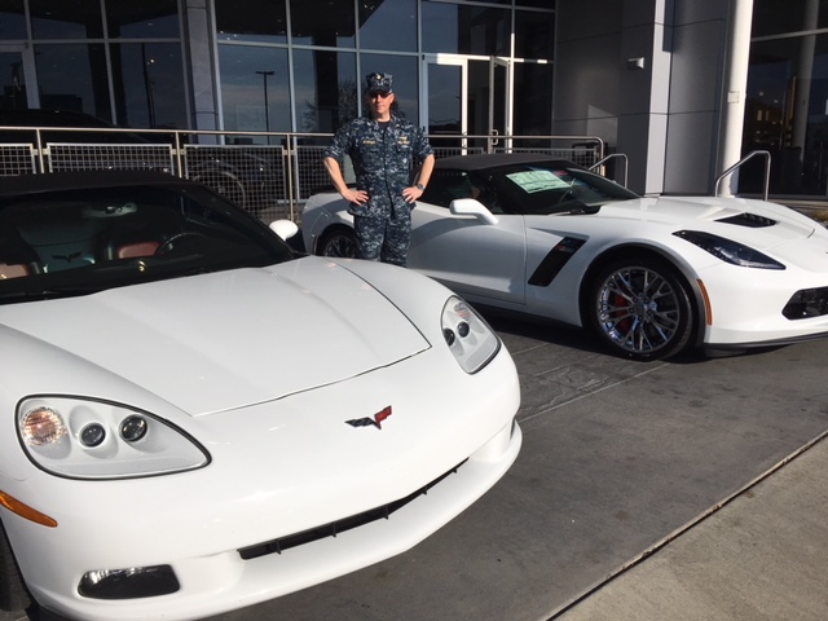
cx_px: 414
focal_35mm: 29
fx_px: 694
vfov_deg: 48.2
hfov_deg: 61.7
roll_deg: +0.7
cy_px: 310
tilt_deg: -11.0
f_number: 2.2
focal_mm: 4.15
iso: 25
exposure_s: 1/4049
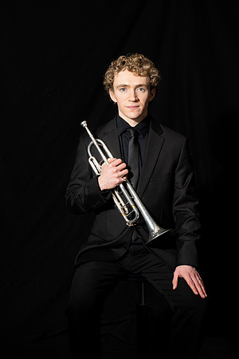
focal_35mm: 65
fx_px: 647
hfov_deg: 20.9
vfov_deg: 31.0
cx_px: 120
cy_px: 180
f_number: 5
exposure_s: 1/160
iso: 100
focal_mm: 65
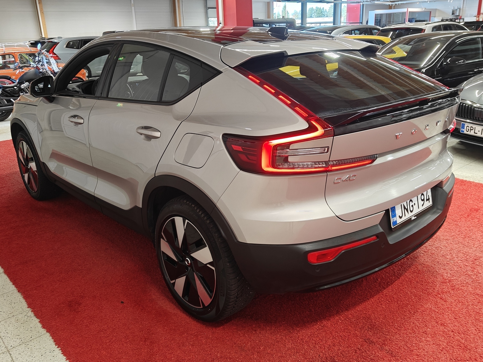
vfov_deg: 45.4
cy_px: 181
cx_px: 242
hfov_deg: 58.4
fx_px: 433
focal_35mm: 31
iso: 100
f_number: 1.8
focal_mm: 5.59
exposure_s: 1/100
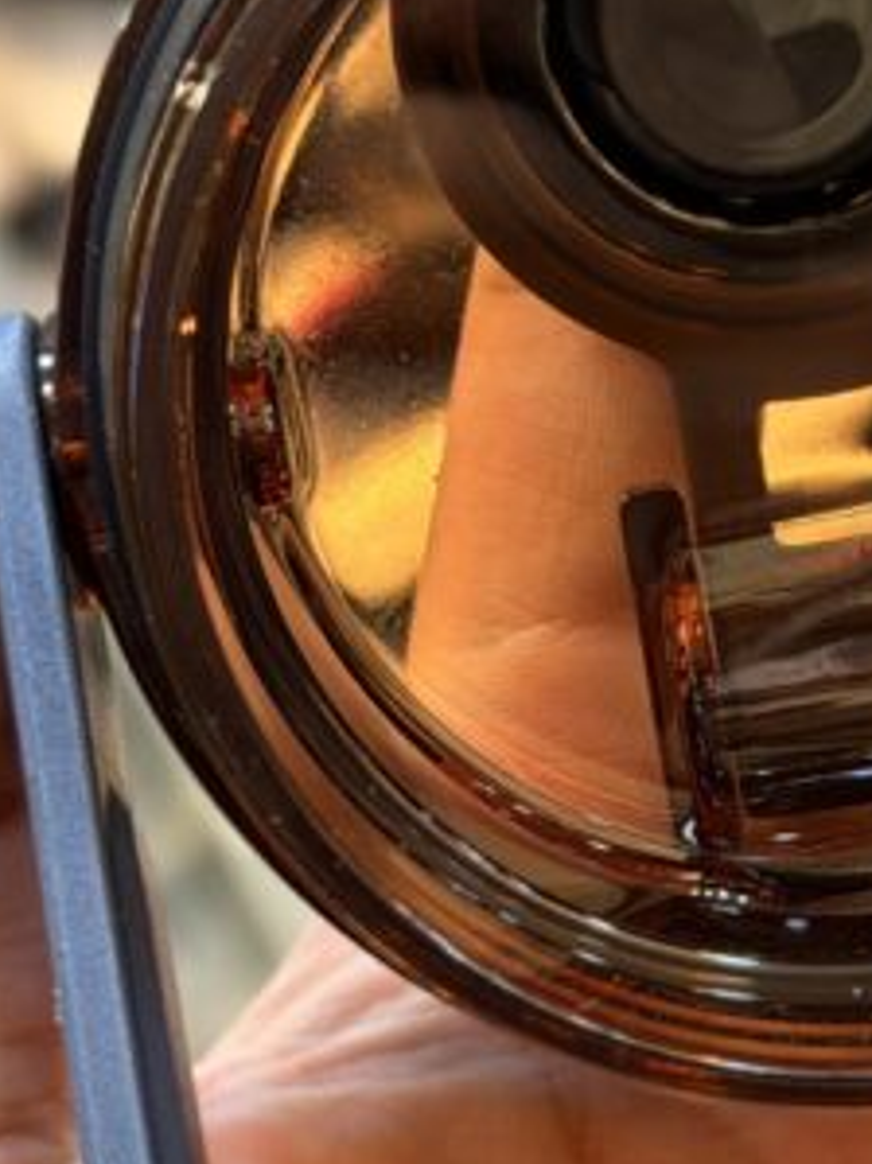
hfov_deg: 9.8
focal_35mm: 150
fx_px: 5042
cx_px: 845
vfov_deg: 13.2
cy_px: 531
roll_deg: +25.8
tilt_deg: -15.7
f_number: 1.78
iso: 80
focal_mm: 6.76
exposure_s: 1/50
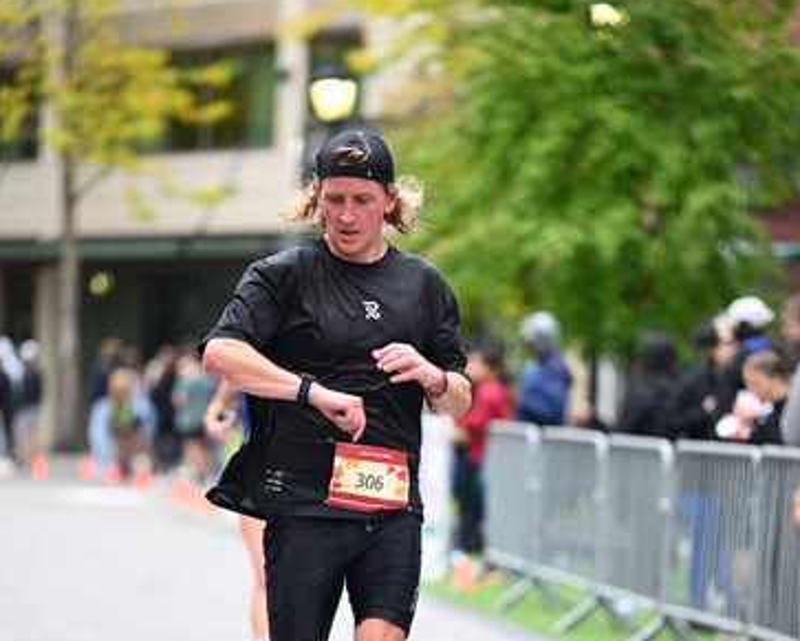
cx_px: 400
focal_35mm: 206
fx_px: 4881
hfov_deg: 9.4
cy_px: 522
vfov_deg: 7.5
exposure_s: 1/1600
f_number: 2.8
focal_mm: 145
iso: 1250
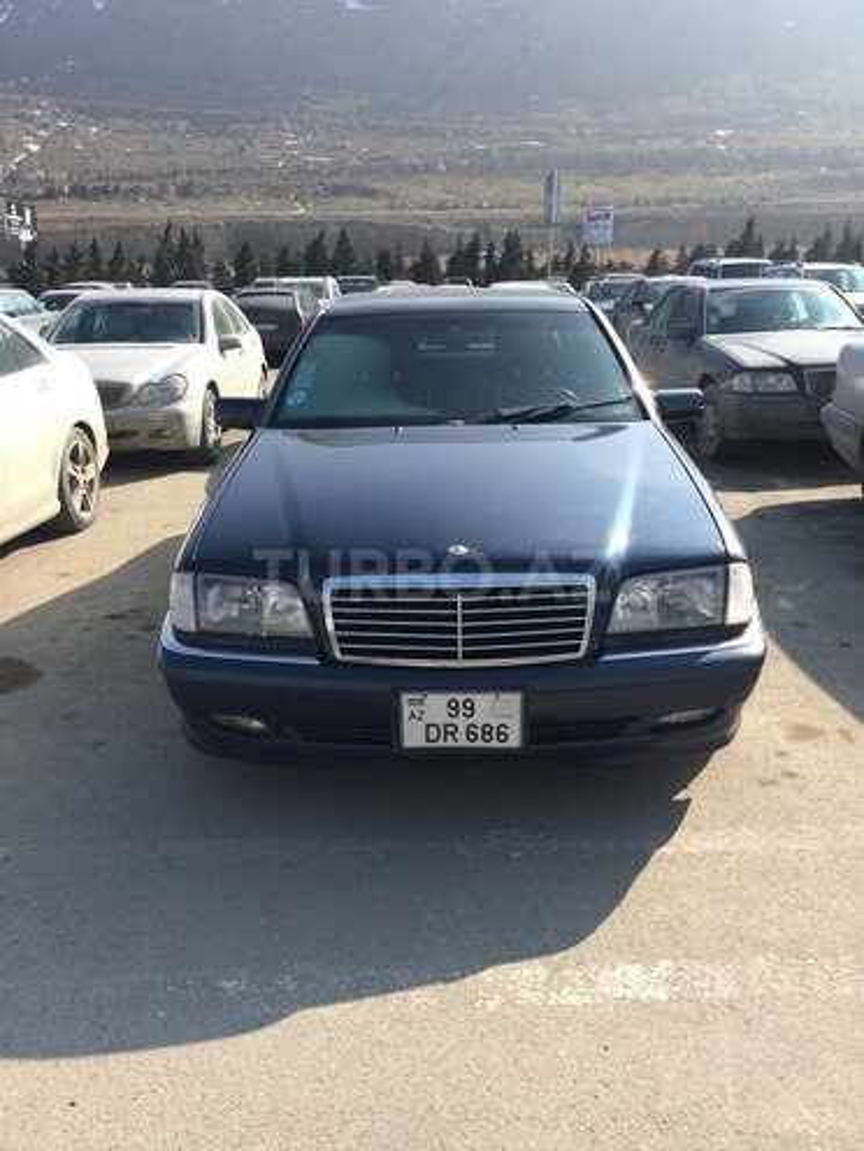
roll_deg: +2.9
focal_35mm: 29
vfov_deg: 61.7
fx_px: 965
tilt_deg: -15.8
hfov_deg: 48.2
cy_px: 576
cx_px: 432
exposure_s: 1/1368
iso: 32
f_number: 2.2
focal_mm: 4.15
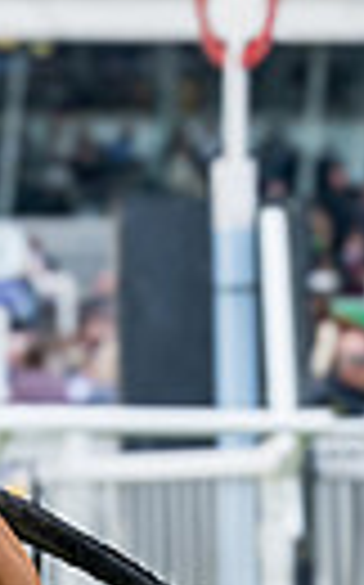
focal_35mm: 390
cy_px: 472
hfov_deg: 3.3
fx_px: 6204
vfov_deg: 5.4
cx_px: -866
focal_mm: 70
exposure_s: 1/800
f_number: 4
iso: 400
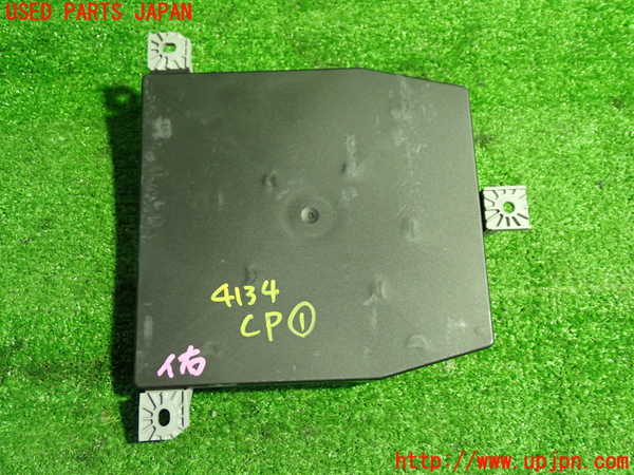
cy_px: 238
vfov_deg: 39.7
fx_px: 659
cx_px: 317
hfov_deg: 51.4
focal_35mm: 36
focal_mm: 6.37
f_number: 2.5
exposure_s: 1/40
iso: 640
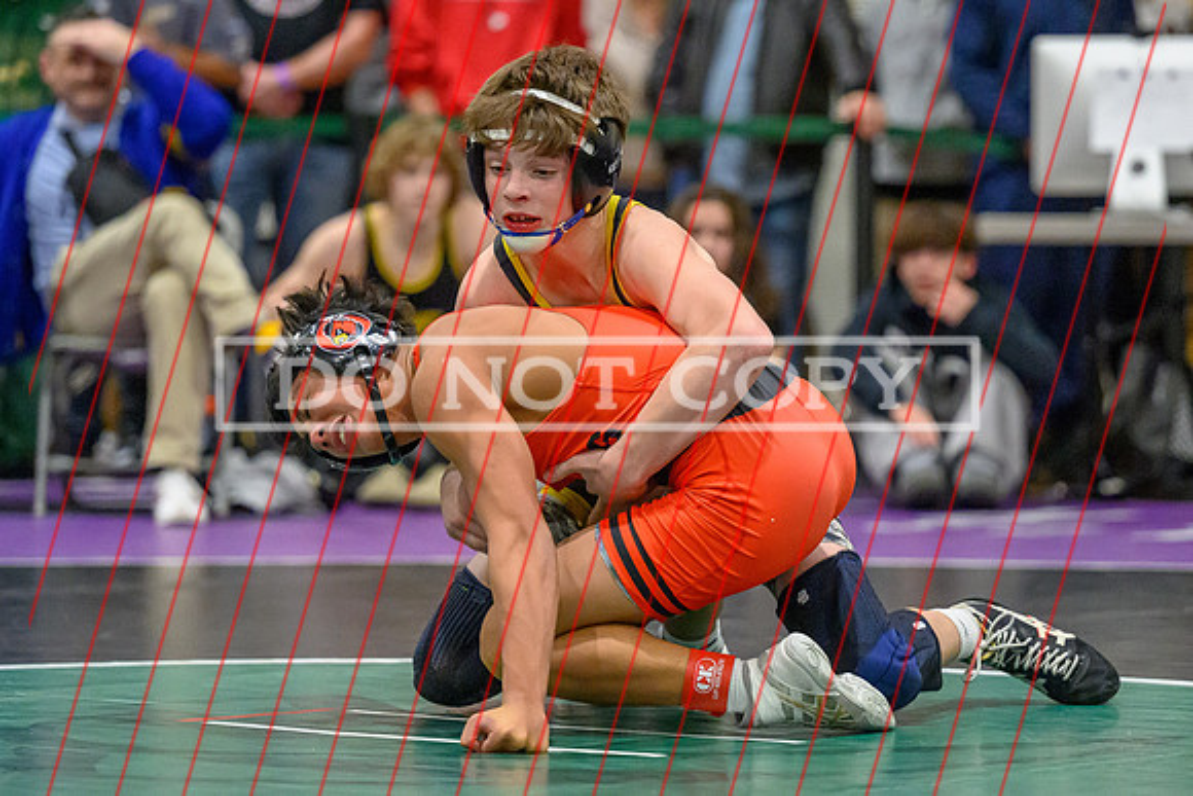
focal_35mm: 191
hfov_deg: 10.7
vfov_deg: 7.2
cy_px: 380
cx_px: 651
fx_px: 6344
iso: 11400
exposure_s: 1/800
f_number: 2.8
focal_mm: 135
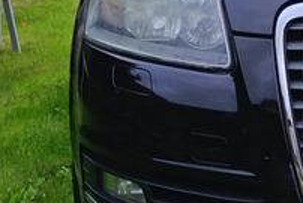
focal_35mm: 74
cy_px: 5
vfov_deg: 18.0
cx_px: 447
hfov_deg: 22.6
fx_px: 623
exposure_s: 1/120
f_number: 1.75
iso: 284
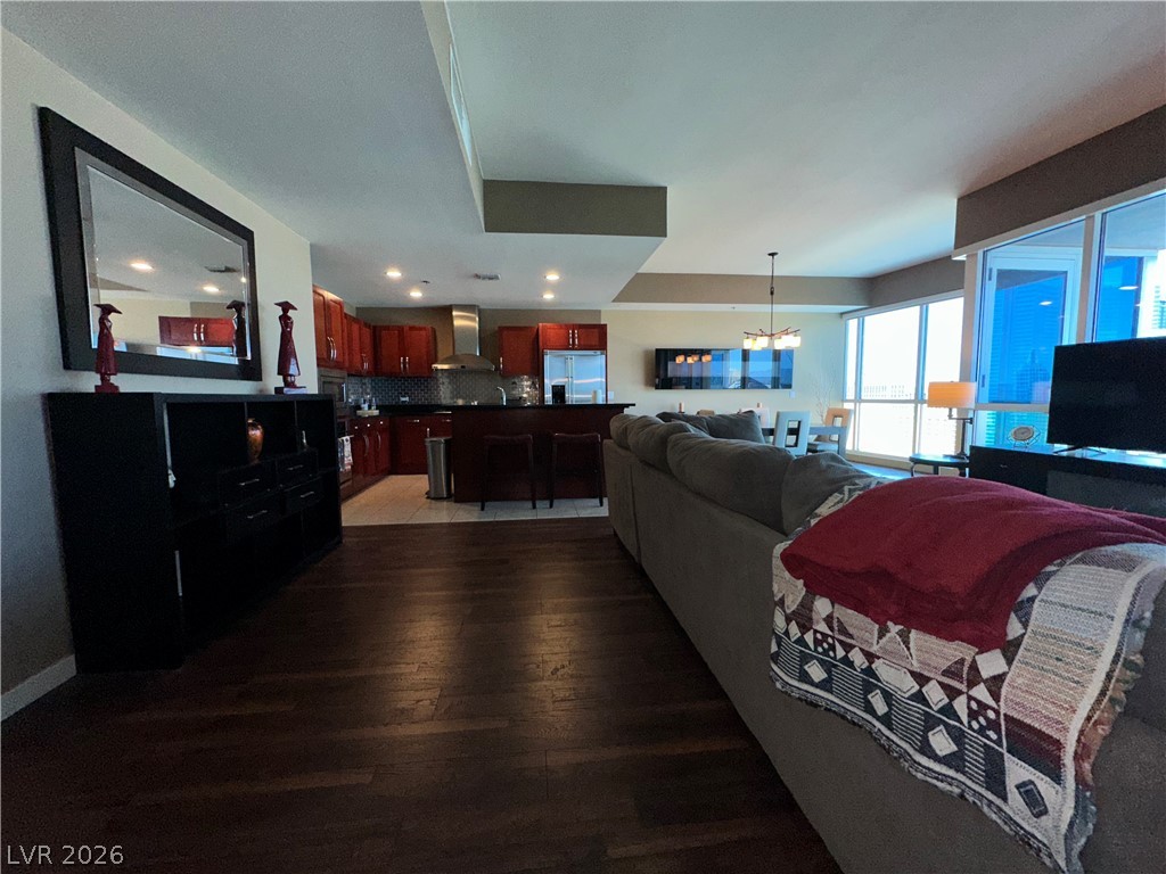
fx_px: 472
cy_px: 437
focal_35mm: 14
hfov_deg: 102.1
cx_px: 583
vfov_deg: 85.7
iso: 80
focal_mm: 2.22
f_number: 2.2
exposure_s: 1/111
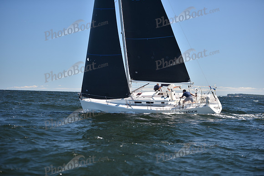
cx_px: 132
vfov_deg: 16.1
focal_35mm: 85
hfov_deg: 23.9
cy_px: 88
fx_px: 623
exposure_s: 1/1000
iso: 200
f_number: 2.8
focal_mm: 85
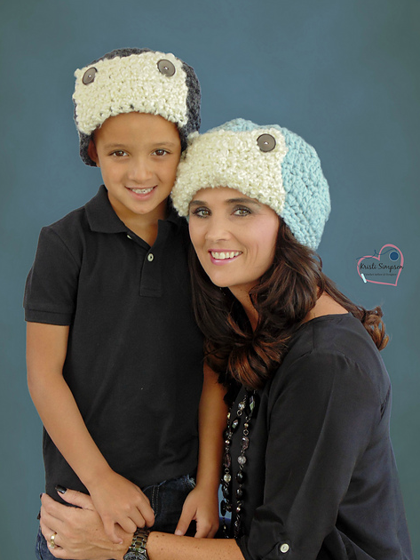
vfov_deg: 29.4
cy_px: 284
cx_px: 210
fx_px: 1067
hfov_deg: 22.3
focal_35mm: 66
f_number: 4.1
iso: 100
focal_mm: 11.7
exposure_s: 1/40
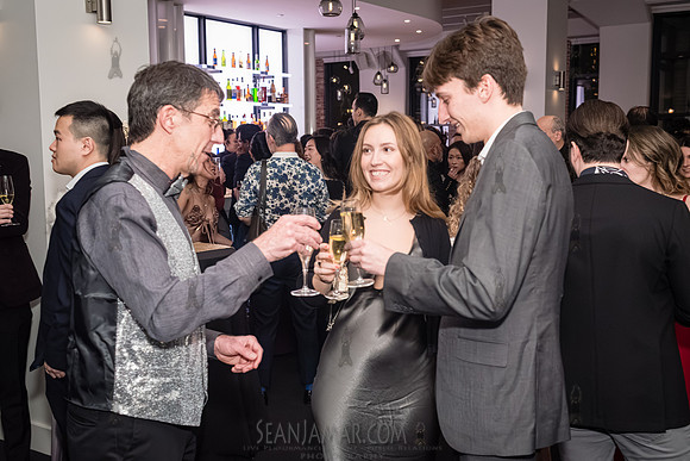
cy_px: 235
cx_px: 379
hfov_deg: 47.4
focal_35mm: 41
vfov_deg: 32.7
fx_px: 786
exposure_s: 1/400
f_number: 5
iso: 8000
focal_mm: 35
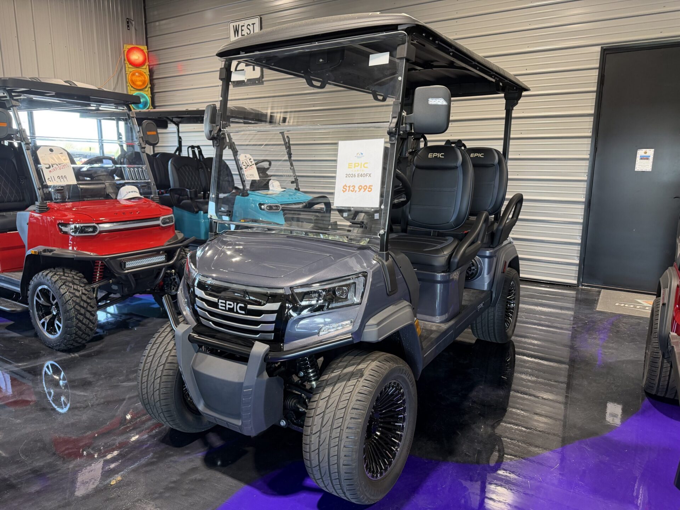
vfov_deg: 56.8
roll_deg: +0.3
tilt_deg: -9.8
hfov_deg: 71.6
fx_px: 471
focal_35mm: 24
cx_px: 340
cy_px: 255
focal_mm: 6.76
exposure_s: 1/71
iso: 200
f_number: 1.78
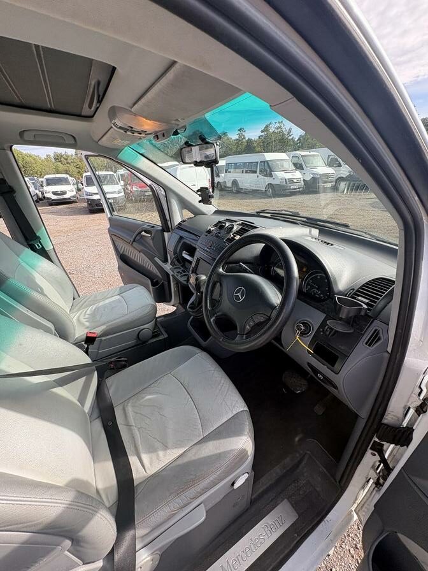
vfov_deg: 102.1
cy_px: 286
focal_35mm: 14
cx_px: 214
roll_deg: +1.2
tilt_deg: -17.7
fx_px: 231
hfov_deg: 85.7
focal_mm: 2.22
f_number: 2.2
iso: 40
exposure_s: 1/213
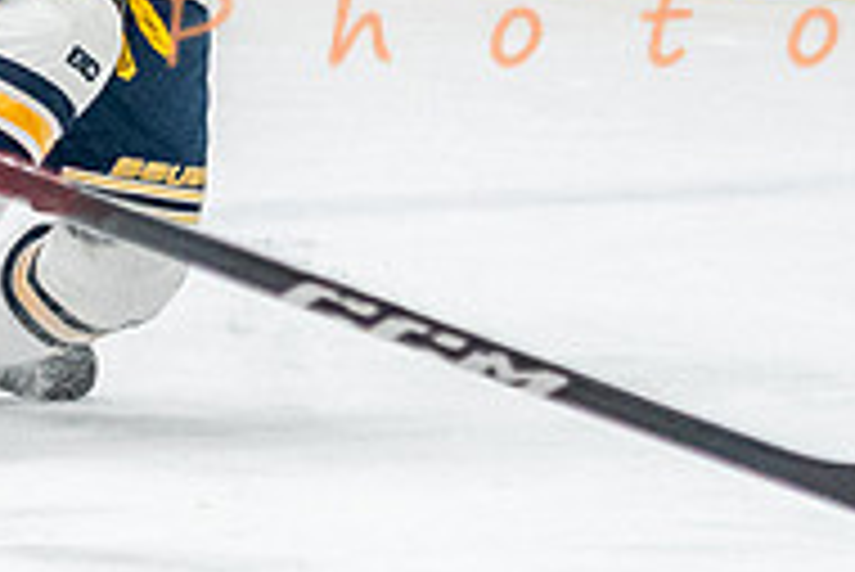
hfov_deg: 2.5
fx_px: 19608
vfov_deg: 1.7
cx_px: 153
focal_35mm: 825
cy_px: -112
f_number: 2.8
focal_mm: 86
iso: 3200
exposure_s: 1/800
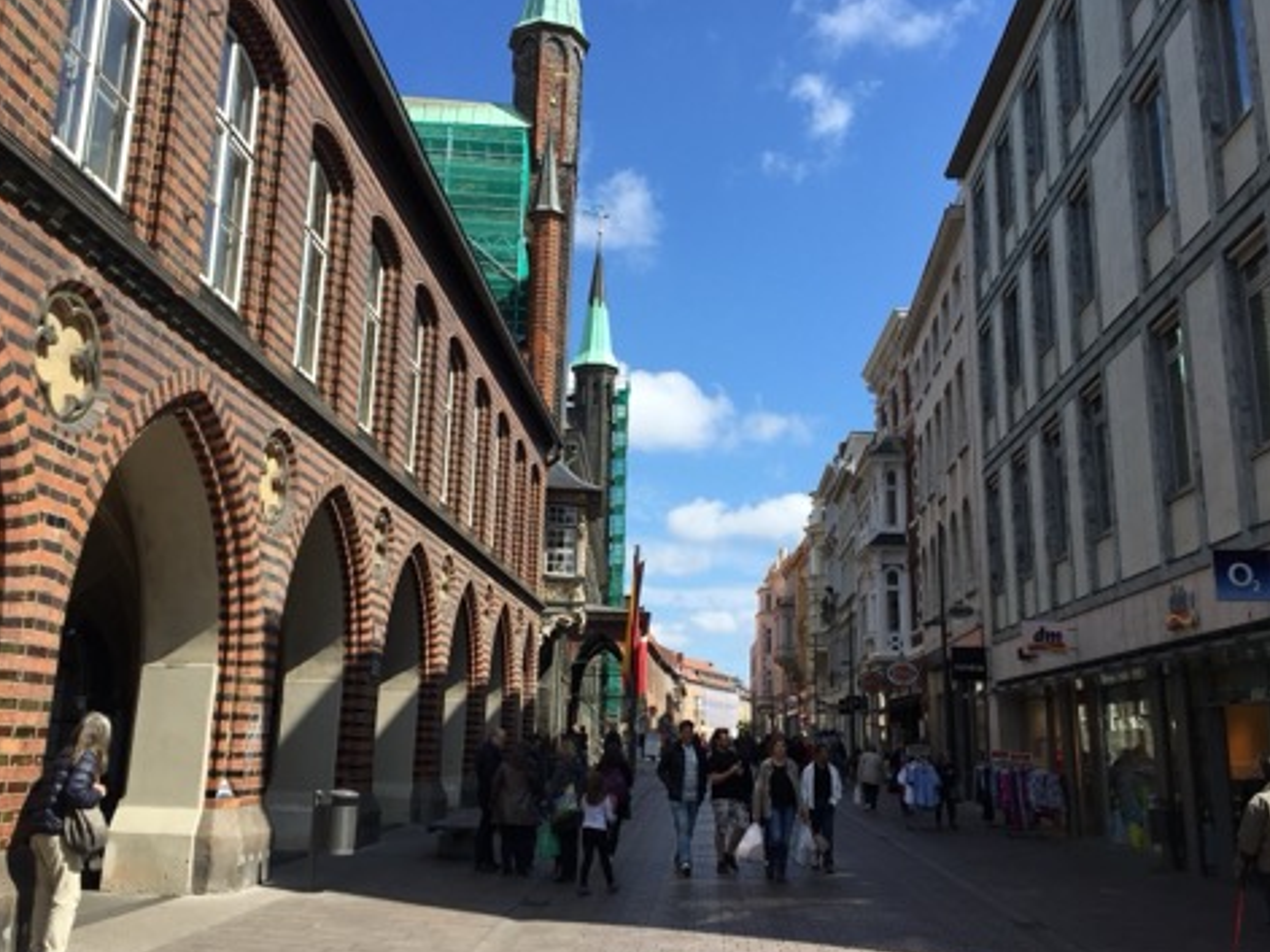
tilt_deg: +13.7
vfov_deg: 44.1
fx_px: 1174
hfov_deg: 56.8
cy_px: 456
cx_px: 615
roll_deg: -3.0
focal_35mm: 32
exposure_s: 1/1276
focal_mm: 4.15
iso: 32
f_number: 2.2
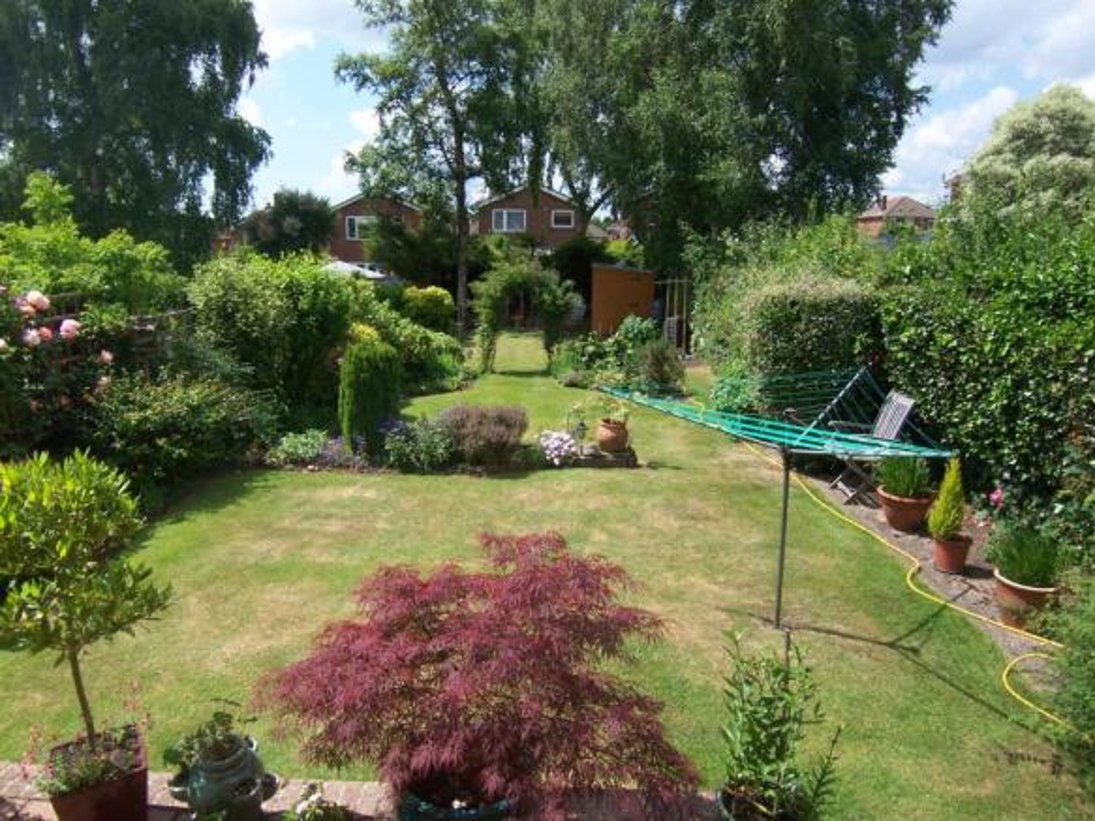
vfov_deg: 58.9
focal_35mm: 23
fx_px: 727
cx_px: 548
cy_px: 410
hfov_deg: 73.9
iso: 64
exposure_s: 1/200
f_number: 5.6
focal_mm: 3.8
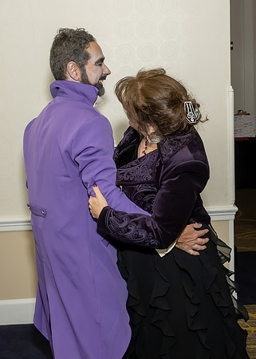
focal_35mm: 45
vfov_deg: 43.2
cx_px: 154
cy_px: 181
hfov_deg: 31.4
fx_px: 454
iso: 800
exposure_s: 1/250
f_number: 8
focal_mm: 17
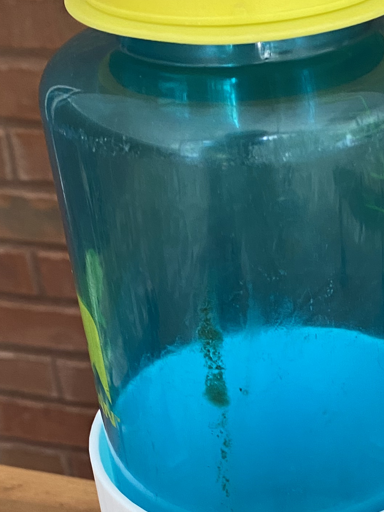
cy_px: 412
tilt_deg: -31.9
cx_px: 345
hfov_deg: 19.5
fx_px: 1095
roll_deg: +3.1
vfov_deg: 25.9
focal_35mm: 74
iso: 125
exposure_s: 1/91
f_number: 1.8
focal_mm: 4.25
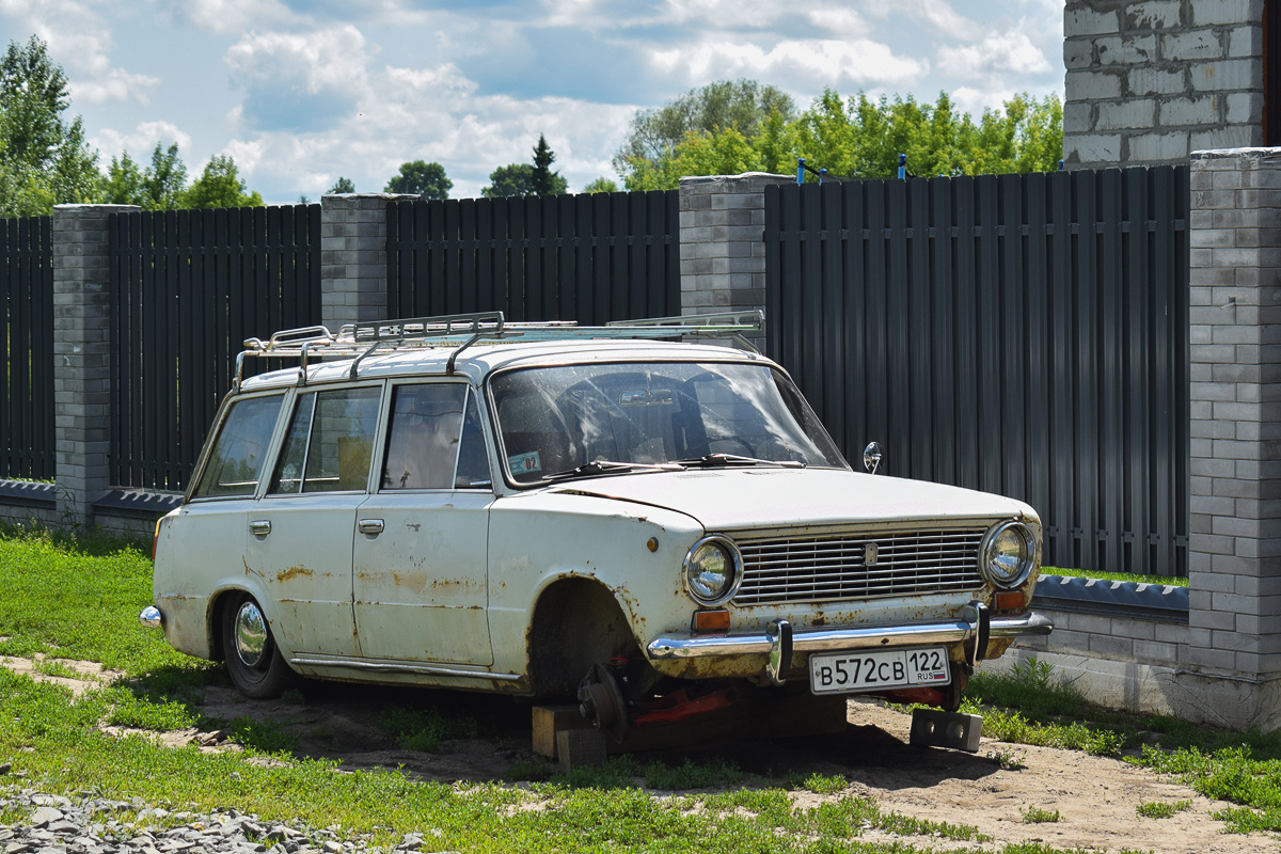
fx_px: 2935
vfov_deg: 16.6
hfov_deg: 24.6
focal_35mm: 82
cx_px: 640
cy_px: 427
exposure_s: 1/640
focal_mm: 55
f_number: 6.3
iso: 200
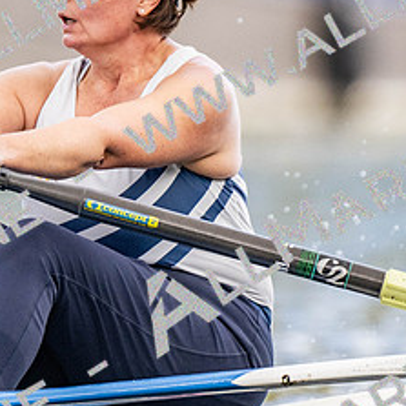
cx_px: -9
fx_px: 26446
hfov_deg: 0.9
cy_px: 185
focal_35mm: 1993
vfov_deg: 0.9
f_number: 4
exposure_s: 1/2500
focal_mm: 600
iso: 900
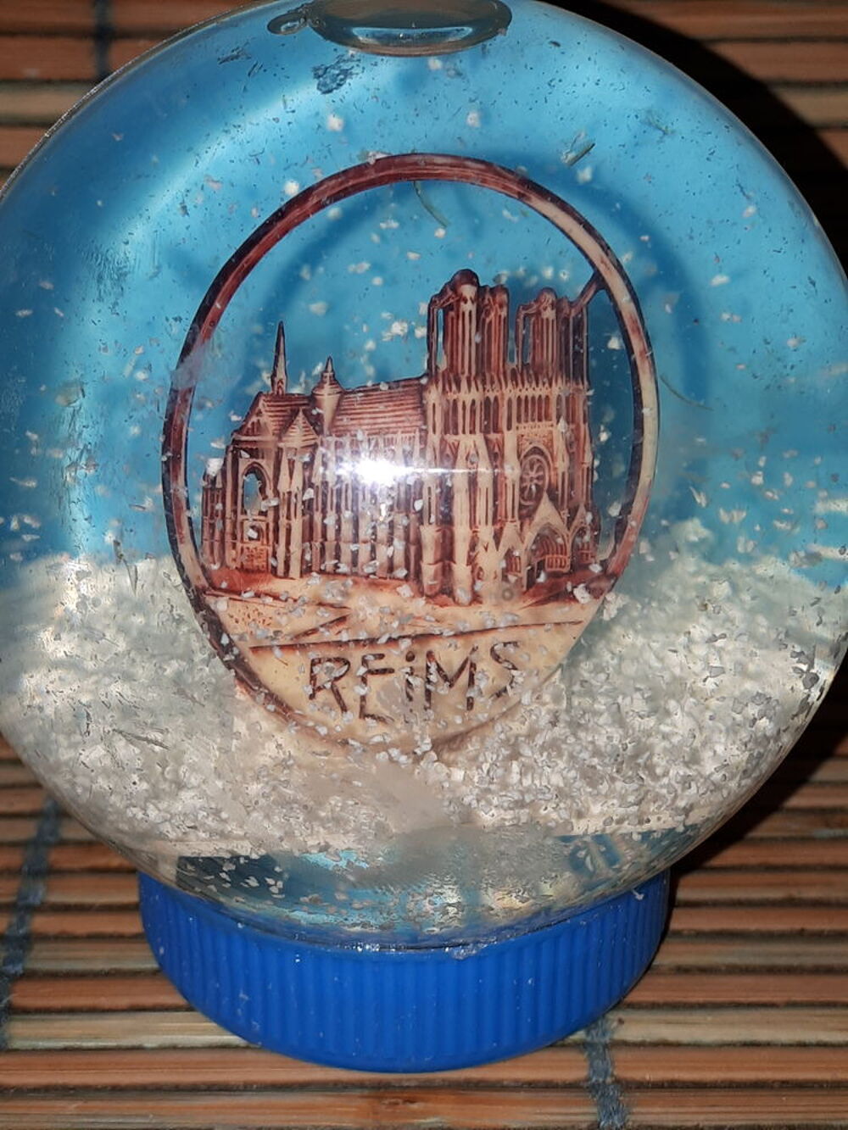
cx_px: 424
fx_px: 882
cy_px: 565
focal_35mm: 27
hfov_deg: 51.4
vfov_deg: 65.3
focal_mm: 3.6
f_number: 1.9
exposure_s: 1/182
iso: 40
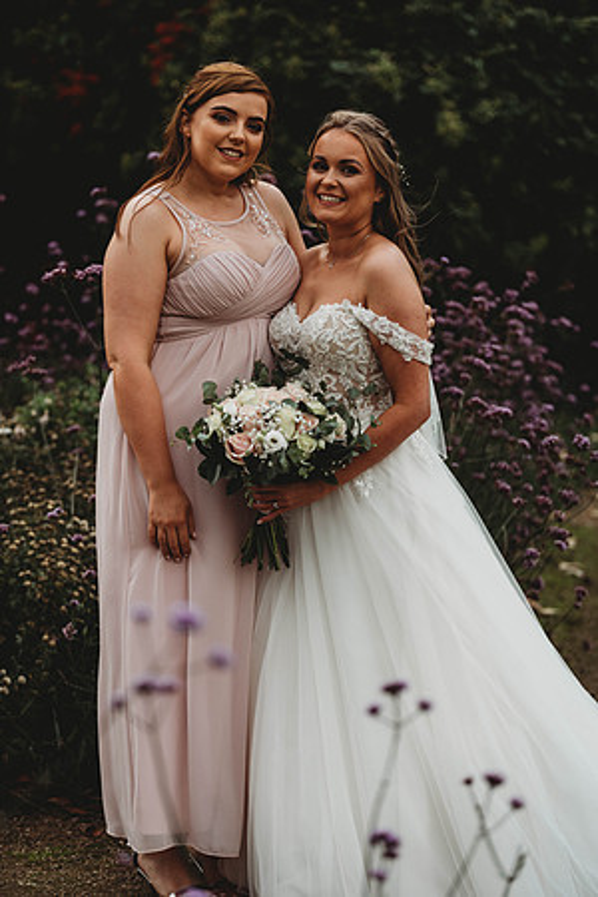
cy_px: 448
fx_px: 2367
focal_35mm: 95
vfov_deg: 21.5
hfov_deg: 14.4
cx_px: 299
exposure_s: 1/640
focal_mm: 95
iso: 100
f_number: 2.8
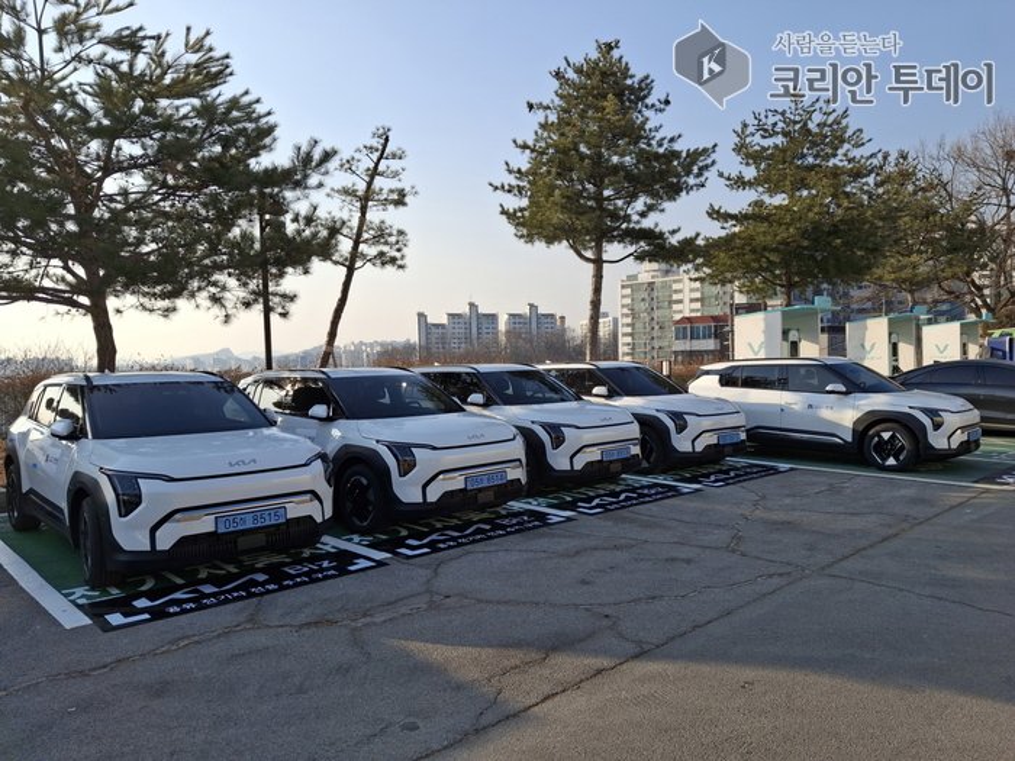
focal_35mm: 25
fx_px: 733
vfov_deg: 54.9
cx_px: 508
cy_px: 380
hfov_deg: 69.4
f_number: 1.8
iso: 25
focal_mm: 4.69
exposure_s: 1/1020
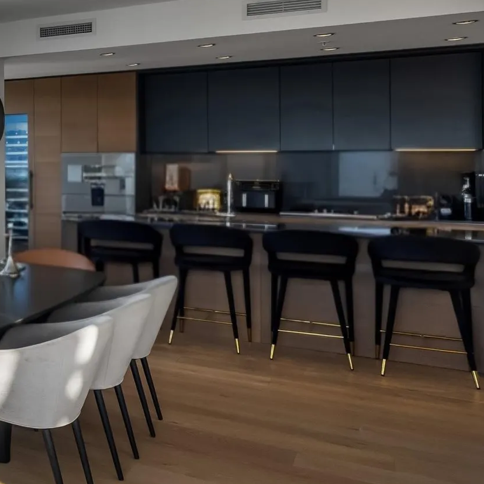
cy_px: 137
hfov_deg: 25.1
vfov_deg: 38.8
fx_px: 674
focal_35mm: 43
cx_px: -305
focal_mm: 9
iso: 250
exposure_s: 1/100
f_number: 9
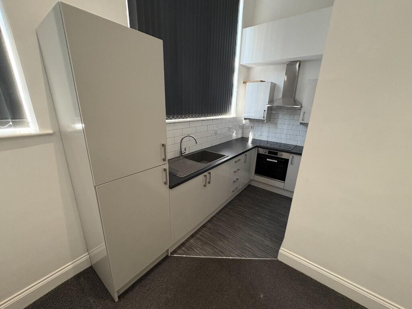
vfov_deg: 85.7
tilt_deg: -18.1
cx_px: 206
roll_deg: -3.7
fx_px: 167
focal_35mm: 14
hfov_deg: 102.1
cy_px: 154
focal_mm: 2.22
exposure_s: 1/60
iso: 400
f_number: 2.2
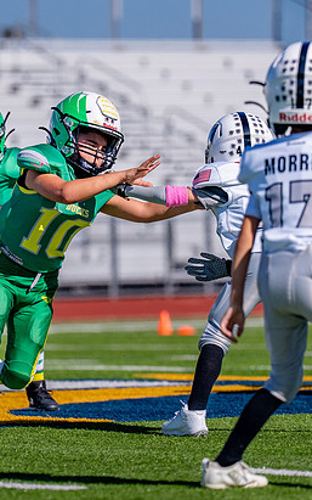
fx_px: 4896
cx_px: 62
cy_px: 229
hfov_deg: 3.6
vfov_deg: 5.8
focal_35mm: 360
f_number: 2.8
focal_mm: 149
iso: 250
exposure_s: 1/8000
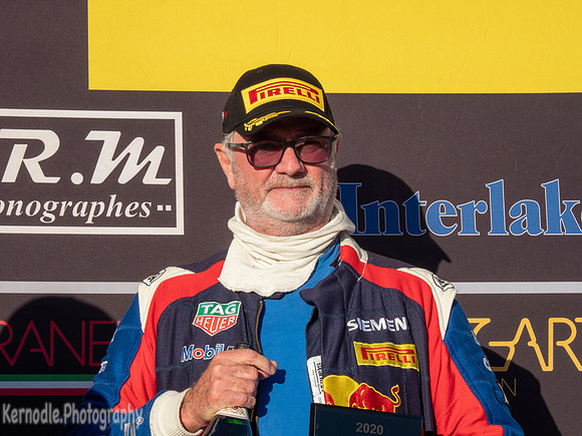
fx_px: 3363
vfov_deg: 7.4
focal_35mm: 200
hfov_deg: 9.9
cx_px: 291
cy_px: 218
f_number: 18
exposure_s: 1/160
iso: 200
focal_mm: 100
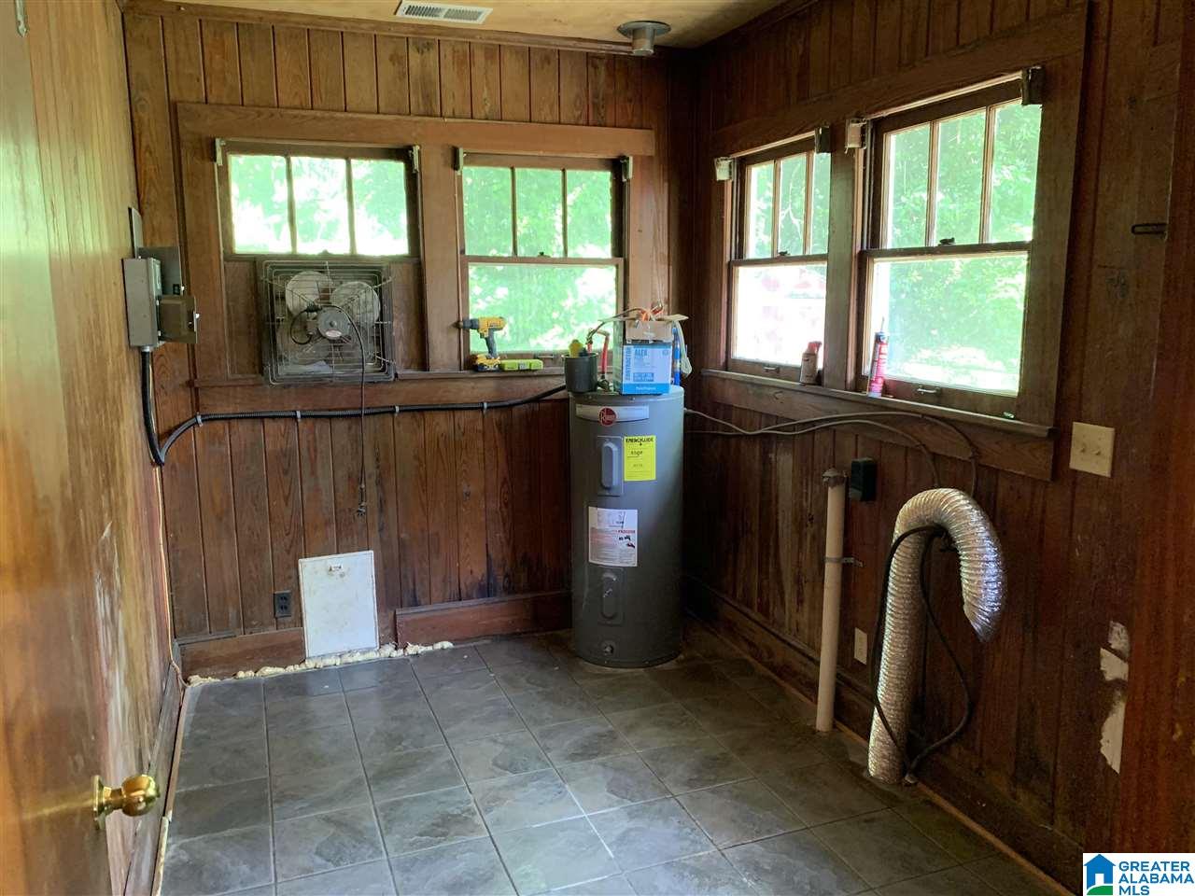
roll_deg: +1.0
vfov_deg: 53.1
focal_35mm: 26
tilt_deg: -8.5
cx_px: 598
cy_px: 448
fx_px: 898
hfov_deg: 67.3
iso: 400
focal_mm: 4.25
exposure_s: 1/44
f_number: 1.8
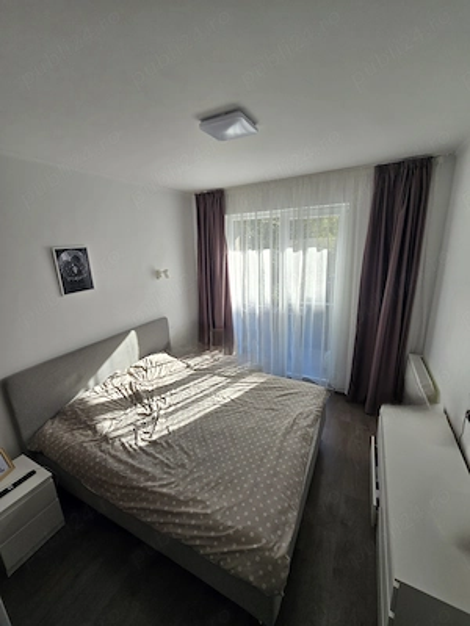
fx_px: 235
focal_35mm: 13
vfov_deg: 106.2
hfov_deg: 89.9
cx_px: 235
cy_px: 313
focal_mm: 2.2
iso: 50
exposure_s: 1/345
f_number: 2.2
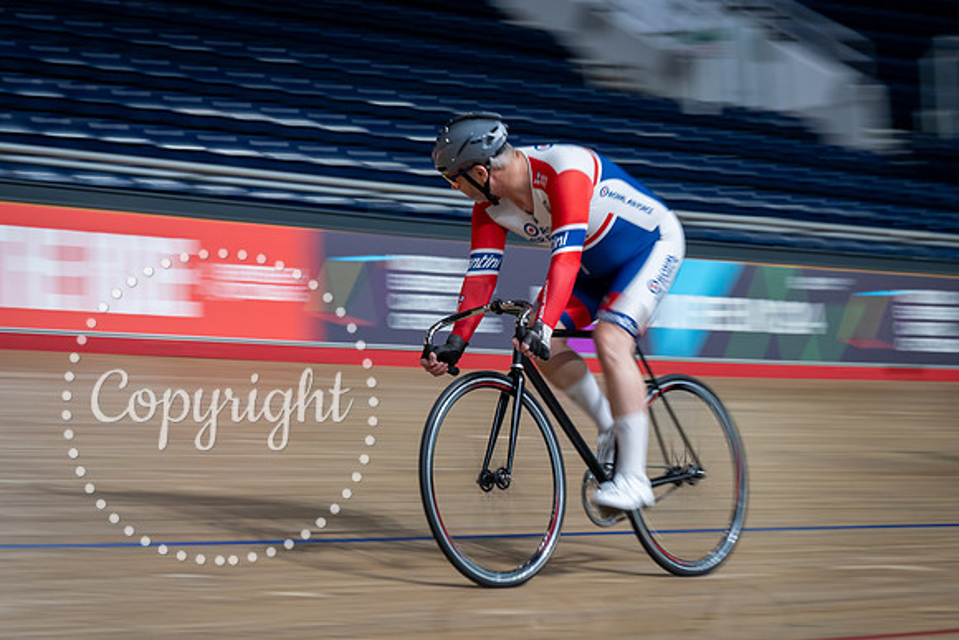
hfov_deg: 18.3
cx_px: 480
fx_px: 2984
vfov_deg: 12.2
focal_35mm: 112
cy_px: 320
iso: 2500
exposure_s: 1/50
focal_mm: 112
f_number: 10
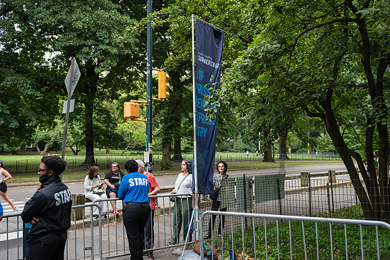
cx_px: 195
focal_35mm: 35
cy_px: 130
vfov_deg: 37.9
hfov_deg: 54.4
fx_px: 379
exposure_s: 1/800
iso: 1000
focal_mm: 35
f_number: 3.2
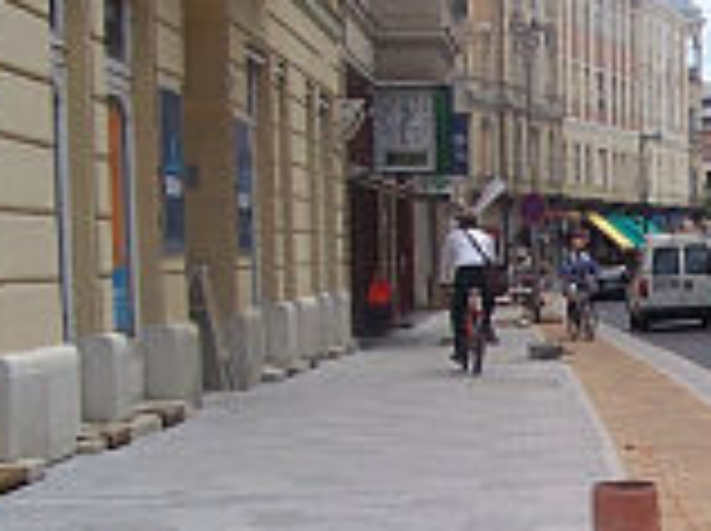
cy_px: 423
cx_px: 909
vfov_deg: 15.1
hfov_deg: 18.9
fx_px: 1989
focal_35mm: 97
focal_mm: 5.6
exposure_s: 1/350
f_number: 5.6
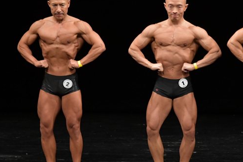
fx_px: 2861
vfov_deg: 3.2
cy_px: 85
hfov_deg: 4.9
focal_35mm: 424
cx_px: 126
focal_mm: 180
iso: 2500
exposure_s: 1/400
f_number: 5.6
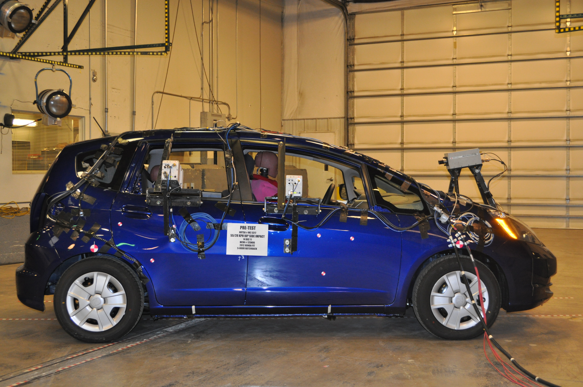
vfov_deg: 29.8
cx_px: 292
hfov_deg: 43.7
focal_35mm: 45
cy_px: 194
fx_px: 728
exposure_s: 1/60
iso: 800
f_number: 4.5
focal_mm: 30
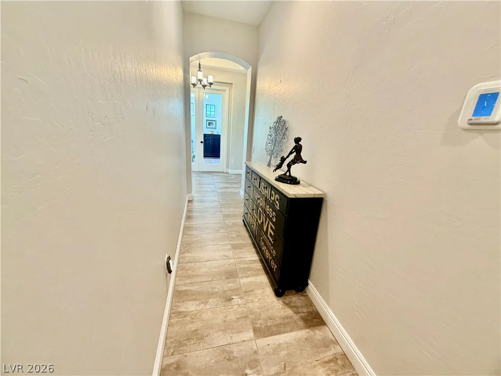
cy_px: 188
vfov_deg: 85.7
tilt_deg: -15.7
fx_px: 203
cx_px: 250
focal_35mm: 14
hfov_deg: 102.1
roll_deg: -5.3
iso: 250
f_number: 2.2
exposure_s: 1/60
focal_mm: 2.22
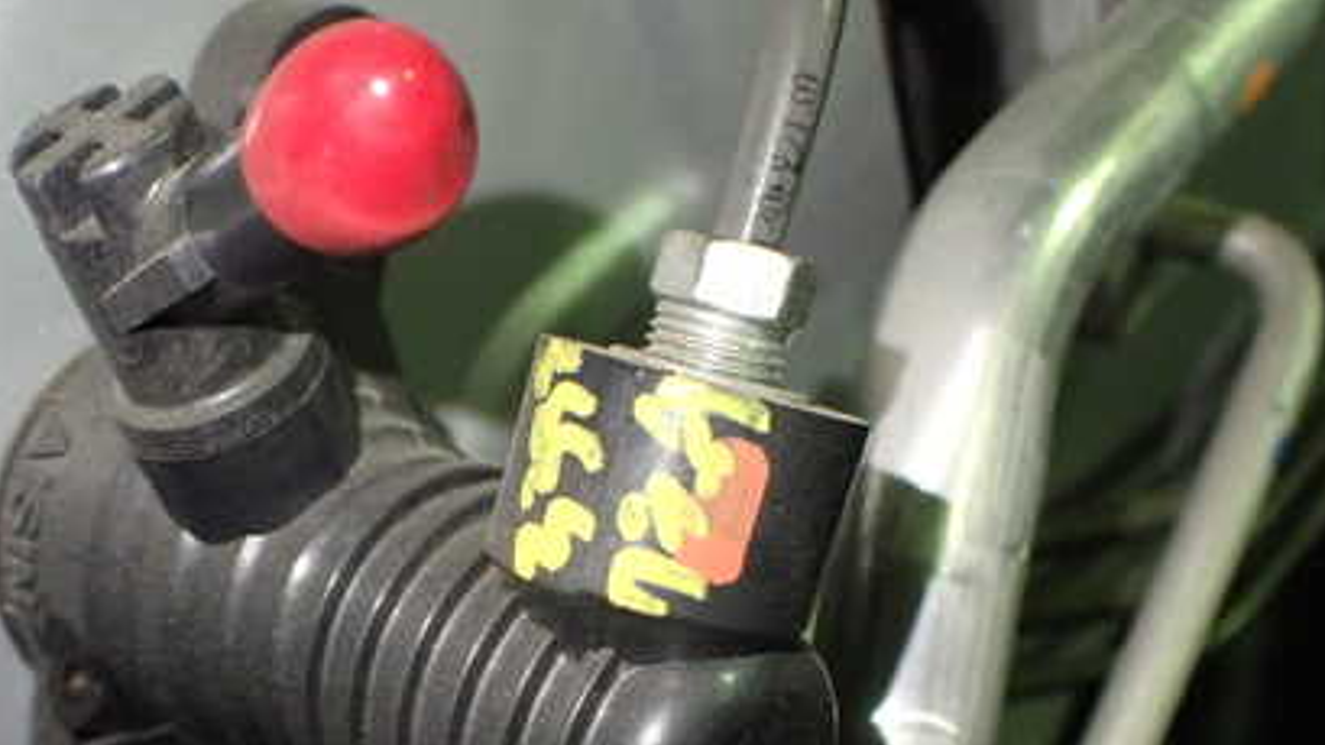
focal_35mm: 48
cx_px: 415
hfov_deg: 42.2
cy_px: 648
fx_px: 1686
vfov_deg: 24.3
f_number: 2.3
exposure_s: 1/100
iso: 800
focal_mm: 5.4
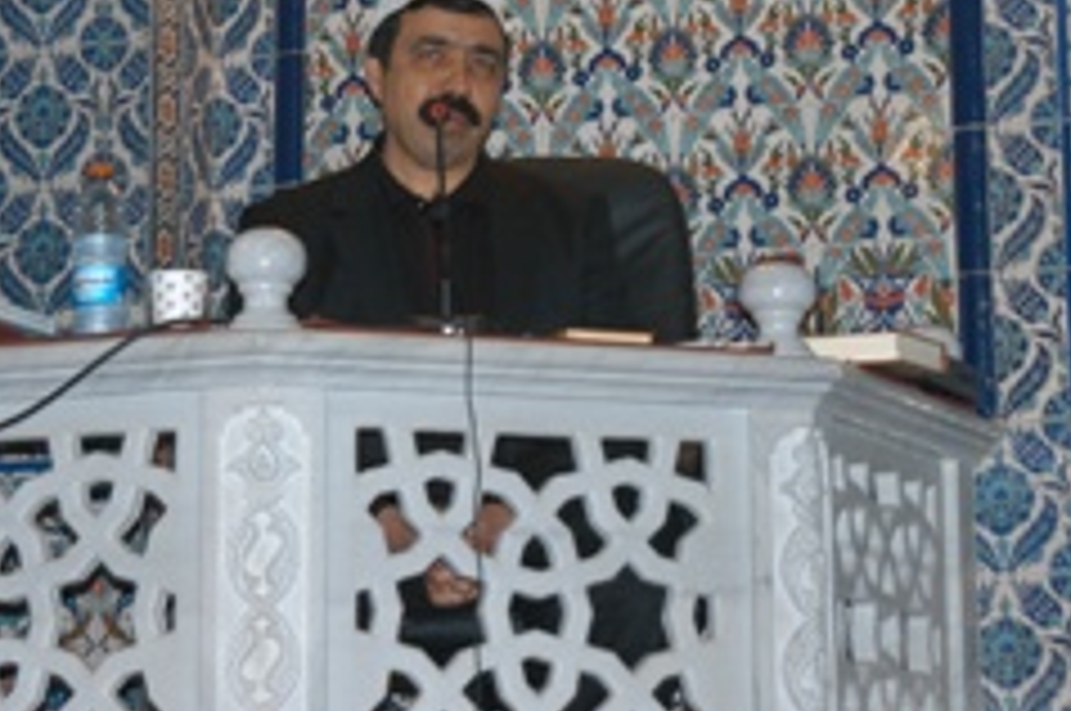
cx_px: 428
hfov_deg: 16.2
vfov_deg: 10.7
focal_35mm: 127
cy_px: 81
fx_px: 3771
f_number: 4.5
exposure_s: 1/40
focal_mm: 45
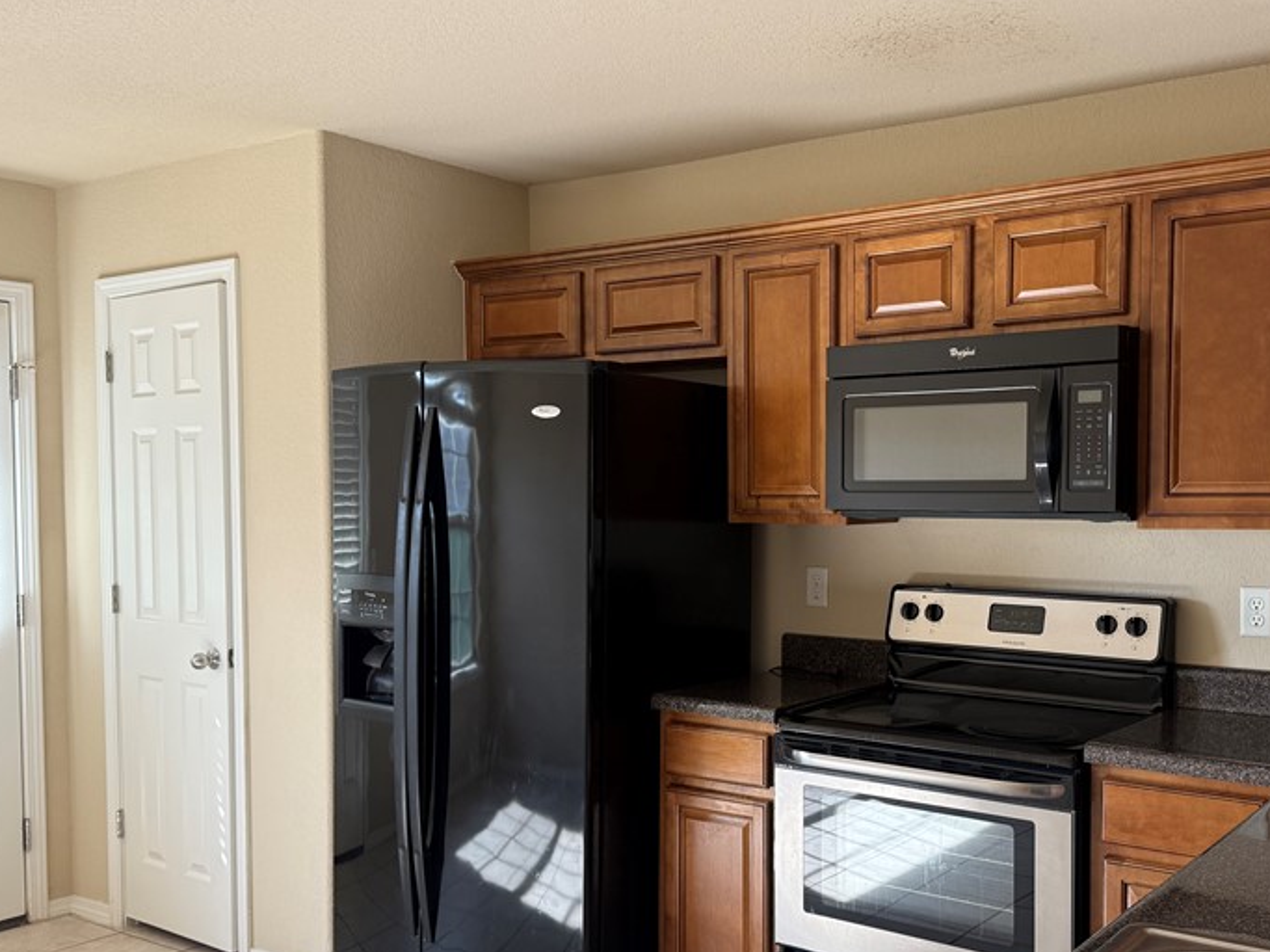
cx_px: 761
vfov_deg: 39.5
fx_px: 1321
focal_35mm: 36
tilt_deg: -2.3
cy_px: 549
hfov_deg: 51.0
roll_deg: +0.2
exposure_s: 1/121
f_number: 1.78
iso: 80
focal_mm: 6.76
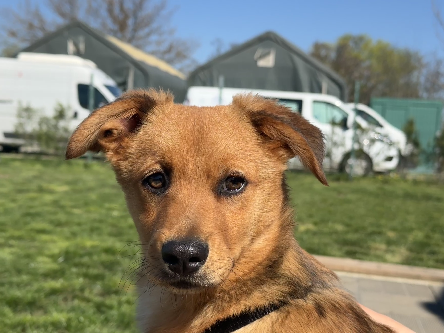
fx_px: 616
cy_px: 166
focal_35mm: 48
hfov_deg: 39.7
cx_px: 222
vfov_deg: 30.3
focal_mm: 6.76
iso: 64
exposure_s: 1/5208
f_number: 1.78
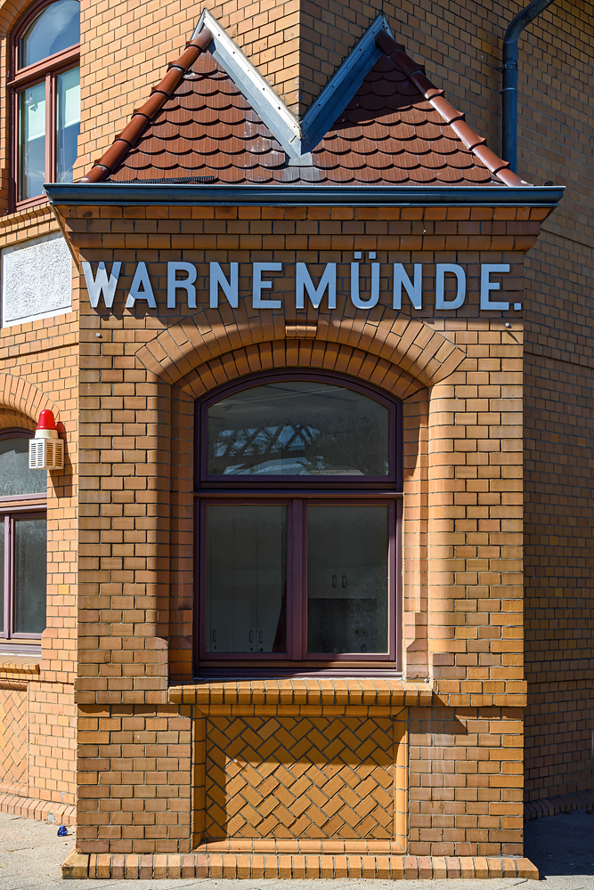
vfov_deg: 43.6
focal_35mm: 45
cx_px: 297
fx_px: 1113
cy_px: 445
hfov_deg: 29.9
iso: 100
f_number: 8
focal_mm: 30
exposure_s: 1/250
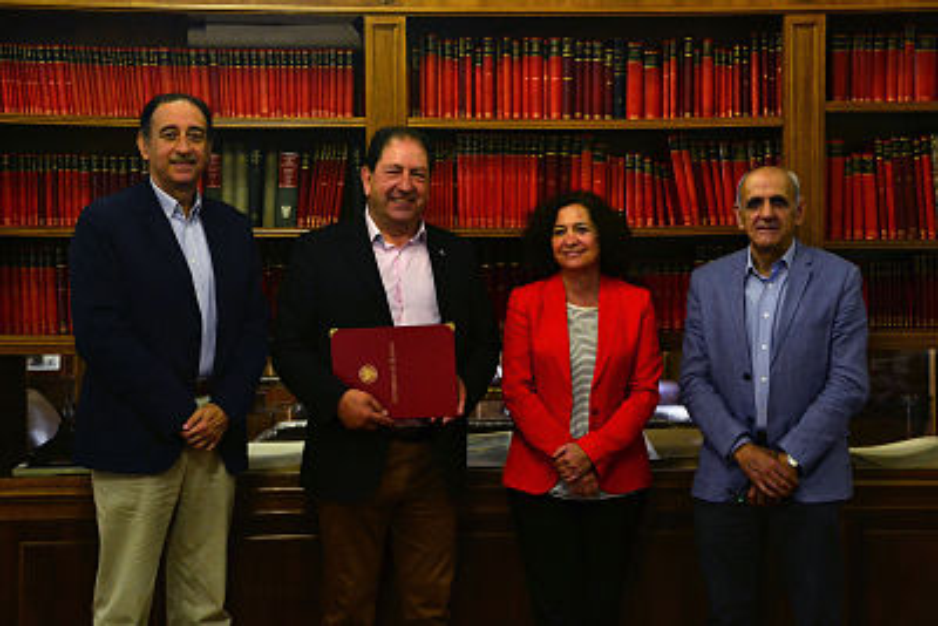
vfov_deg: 18.2
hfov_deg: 27.0
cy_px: 313
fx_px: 1955
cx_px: 469
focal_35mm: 75
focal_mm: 50
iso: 1600
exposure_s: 1/50
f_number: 5
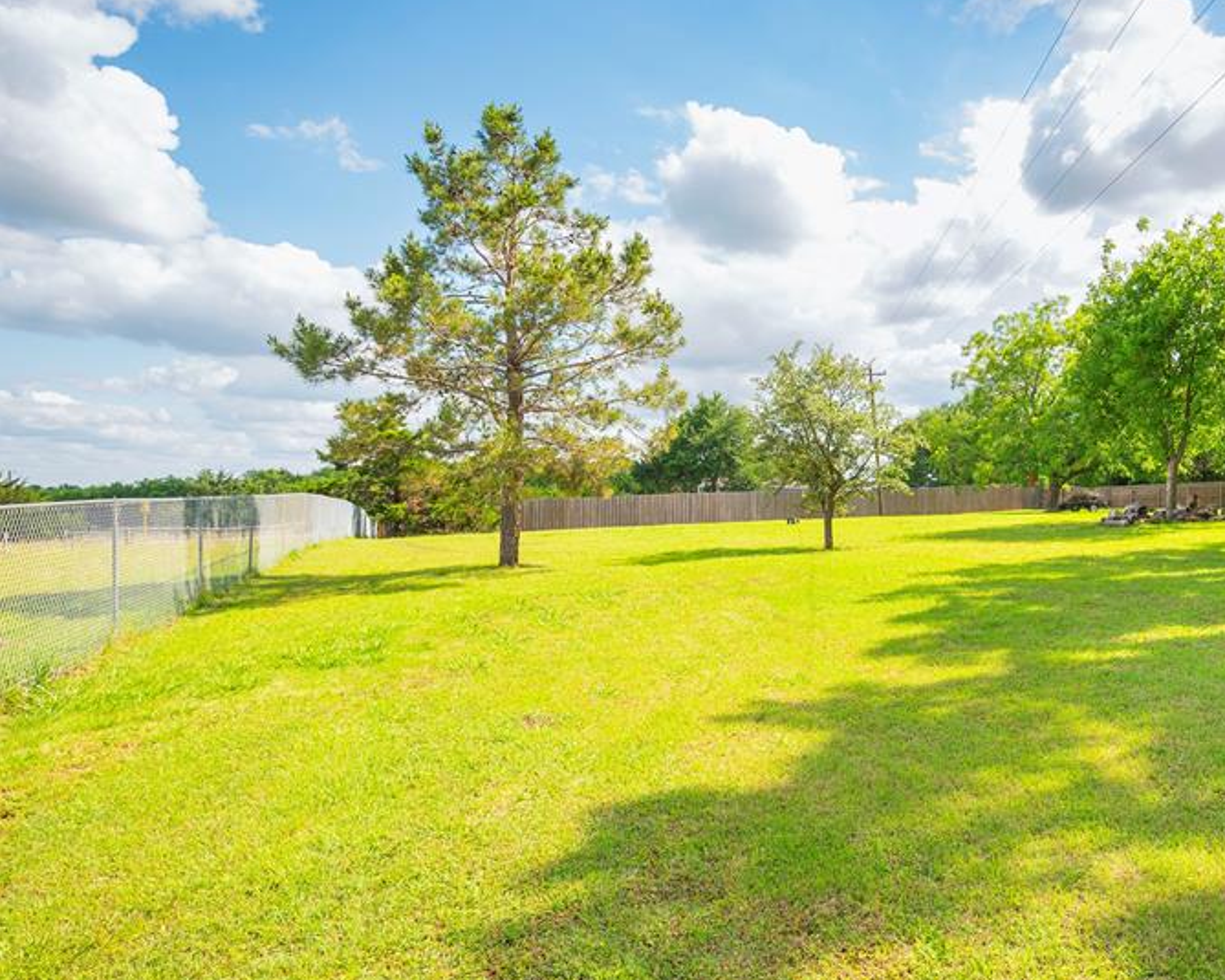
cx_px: 846
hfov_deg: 69.9
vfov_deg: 60.8
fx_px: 834
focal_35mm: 23
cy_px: 517
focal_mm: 16
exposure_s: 1/160
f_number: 7.1
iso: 100
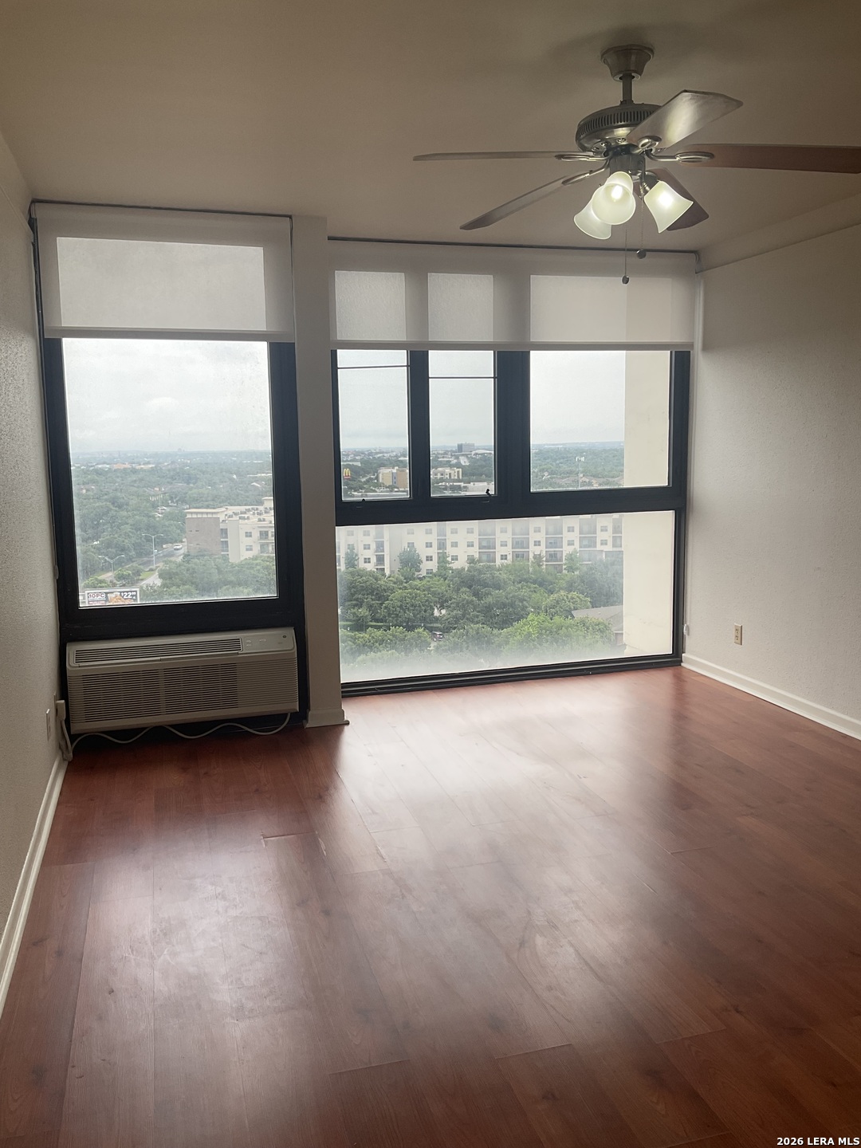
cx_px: 430
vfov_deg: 61.7
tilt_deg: -7.0
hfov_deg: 48.2
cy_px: 574
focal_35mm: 29
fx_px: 962
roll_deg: +1.0
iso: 16
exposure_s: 1/318
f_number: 1.8
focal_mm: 3
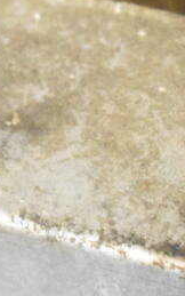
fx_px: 1598
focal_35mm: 198
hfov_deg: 6.5
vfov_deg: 10.6
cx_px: -161
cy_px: 199
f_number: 5.6
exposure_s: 1/60
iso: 25600
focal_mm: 55
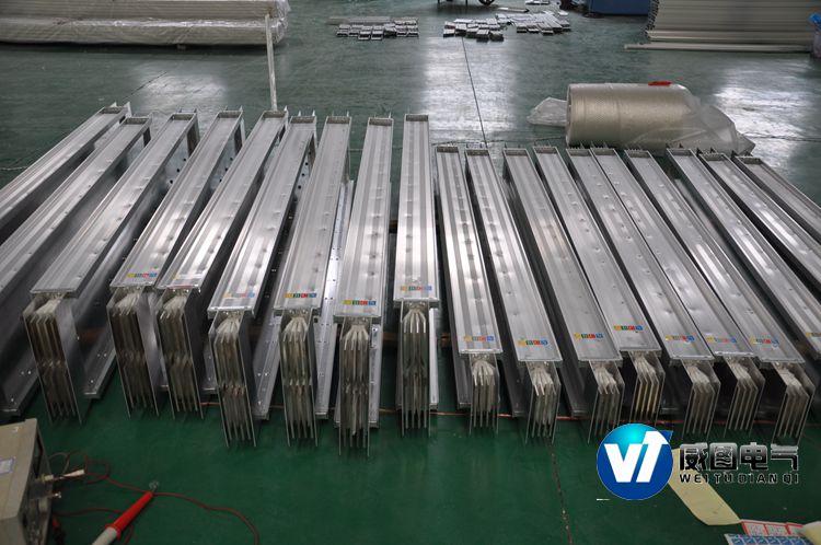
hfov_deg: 57.3
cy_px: 272
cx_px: 410
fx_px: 752
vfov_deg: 39.9
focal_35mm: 33
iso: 400
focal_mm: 22
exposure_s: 1/80
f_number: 3.8
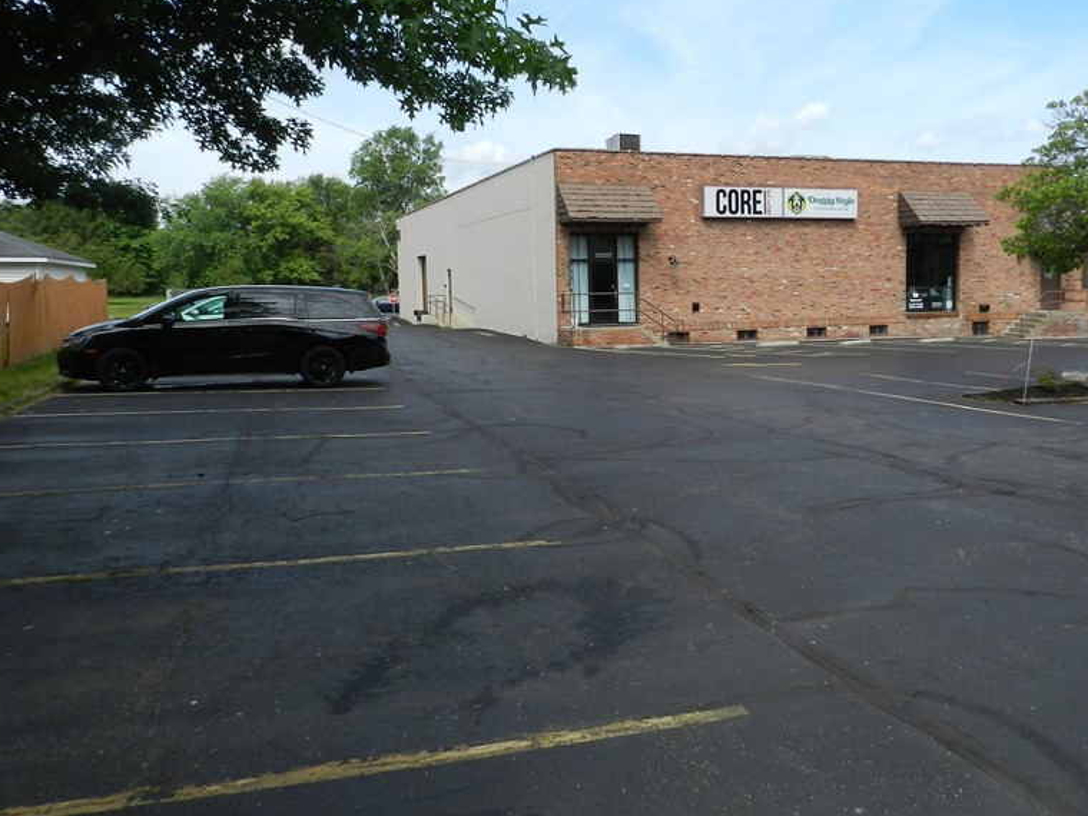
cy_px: 348
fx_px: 974
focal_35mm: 31
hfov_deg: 58.0
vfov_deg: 45.3
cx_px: 641
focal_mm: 4
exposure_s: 1/640
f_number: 4
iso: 160
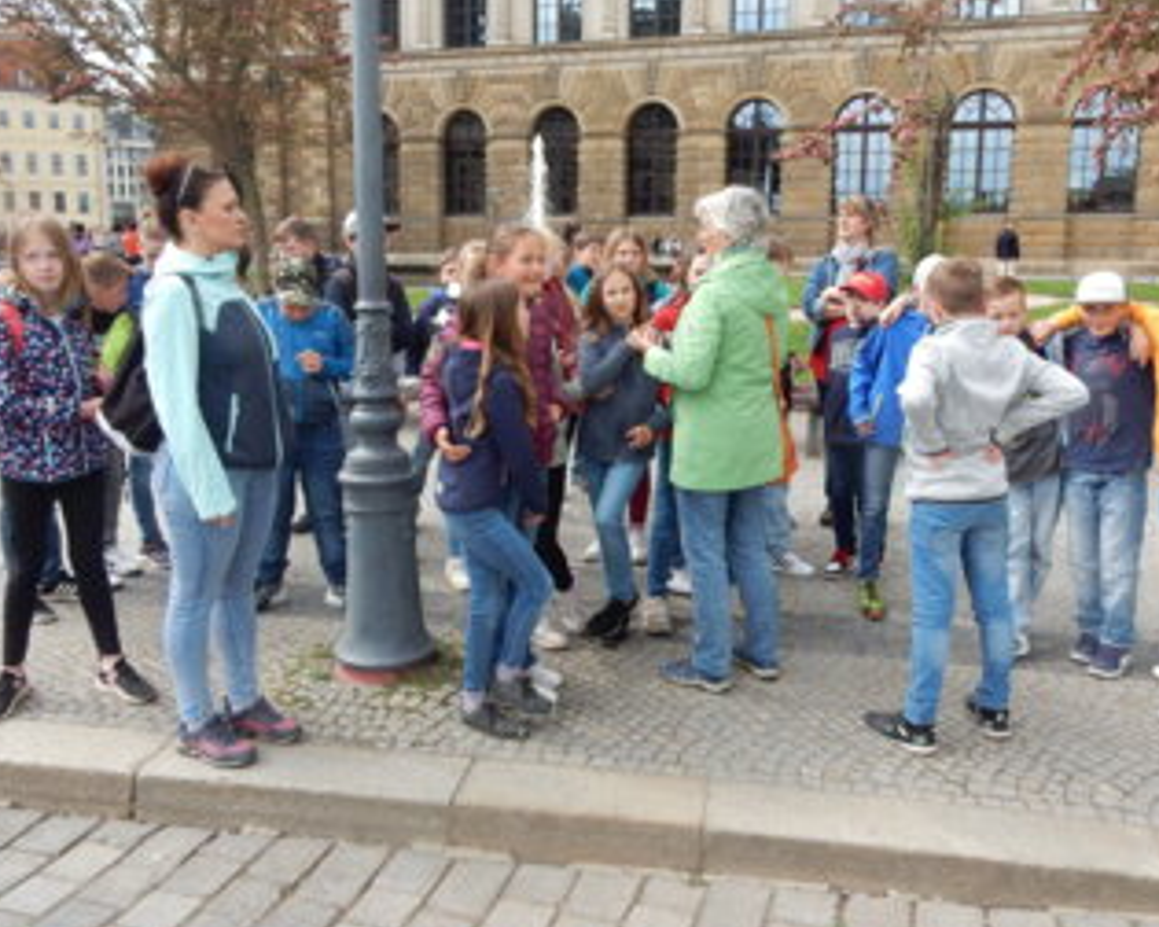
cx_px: 618
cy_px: 416
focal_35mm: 31
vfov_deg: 47.0
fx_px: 1063
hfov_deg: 57.1
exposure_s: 1/320
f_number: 3.7
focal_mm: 4.5
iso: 125
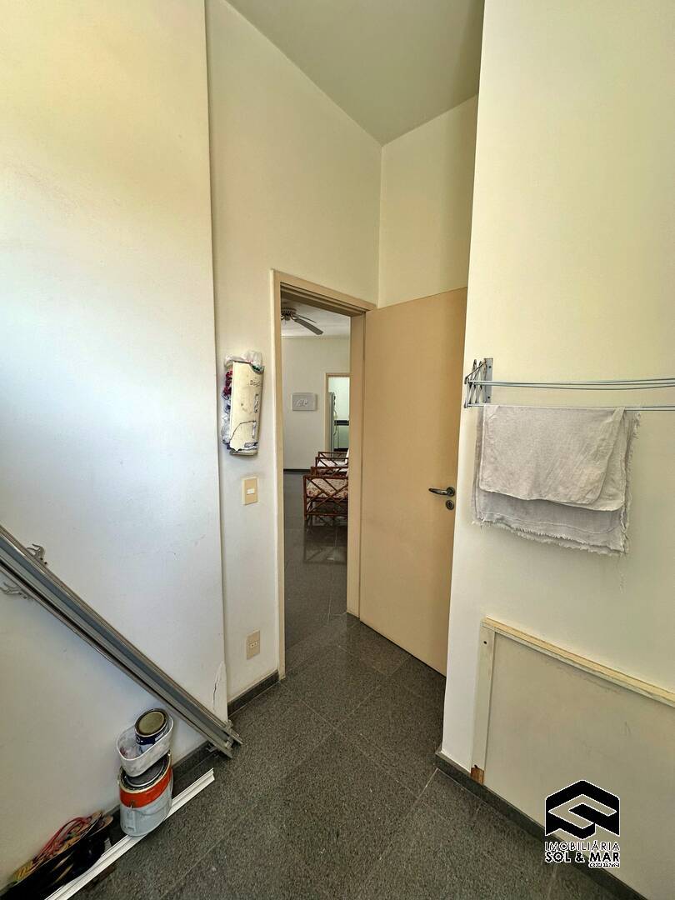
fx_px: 364
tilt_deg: -7.4
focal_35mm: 14
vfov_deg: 102.1
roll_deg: -1.7
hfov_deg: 85.7
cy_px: 450
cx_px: 338
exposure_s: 1/99
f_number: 2.2
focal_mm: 2.22
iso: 100
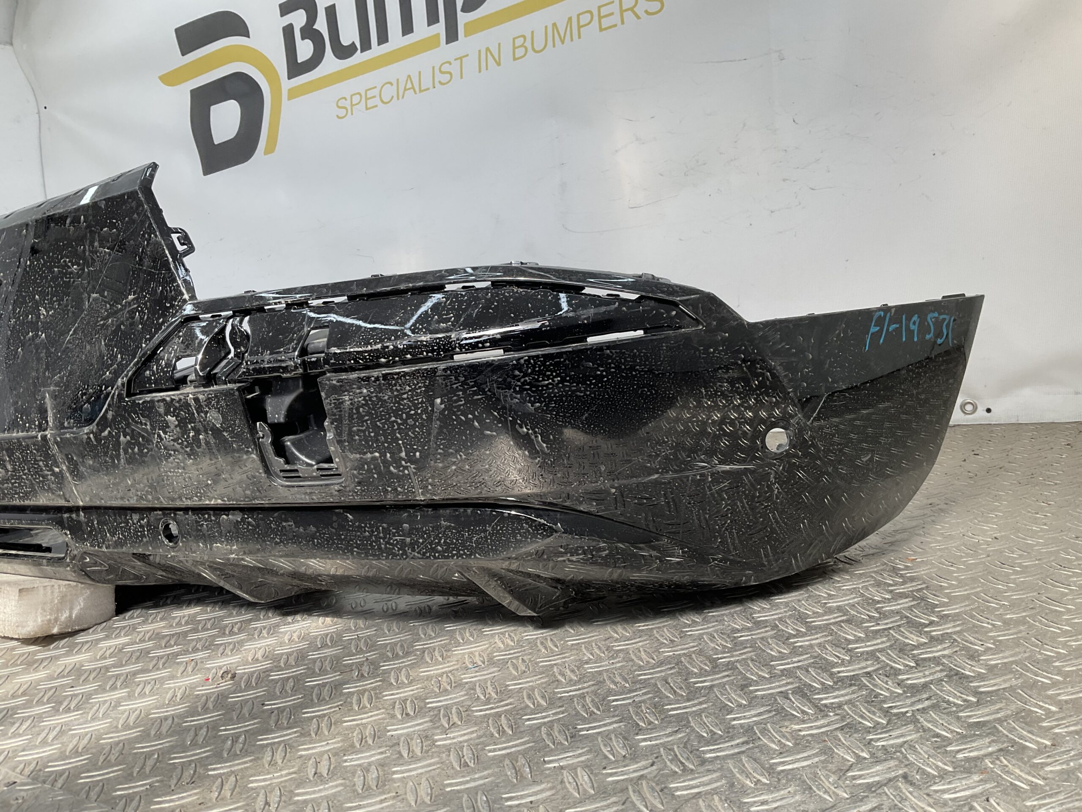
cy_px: 406
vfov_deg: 48.2
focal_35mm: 29
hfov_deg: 61.7
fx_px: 906
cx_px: 541
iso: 16
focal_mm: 3
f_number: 1.8
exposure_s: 1/217
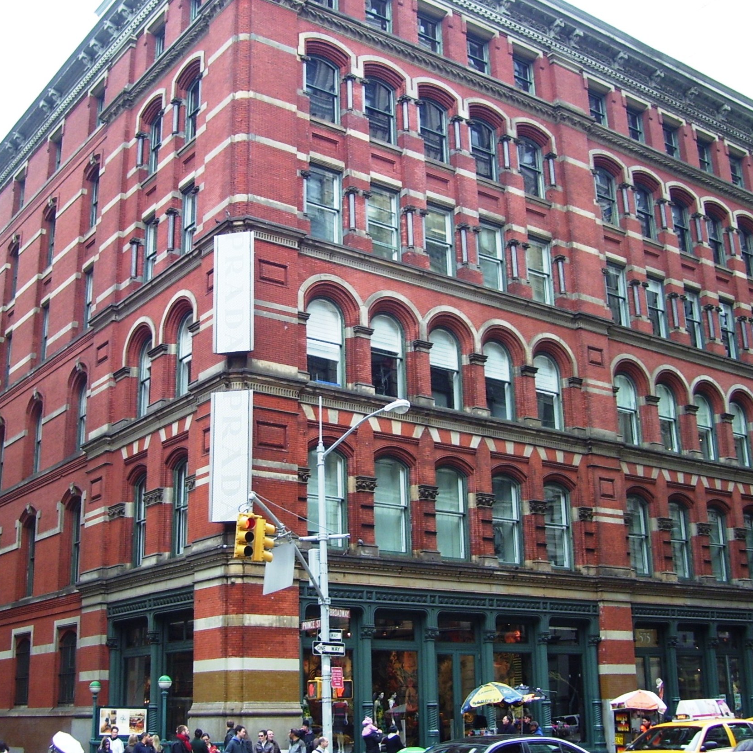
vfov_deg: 39.2
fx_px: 1058
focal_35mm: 43
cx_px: 323
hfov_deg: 39.1
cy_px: 372
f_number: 2.7
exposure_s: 1/125
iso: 80
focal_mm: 6
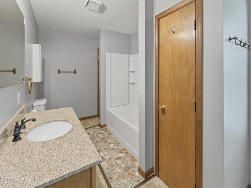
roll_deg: +0.5
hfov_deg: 102.1
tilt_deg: -10.6
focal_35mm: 14
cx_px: 126
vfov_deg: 85.7
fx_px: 101
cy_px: 94
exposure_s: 1/60
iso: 250
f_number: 2.2
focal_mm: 2.2
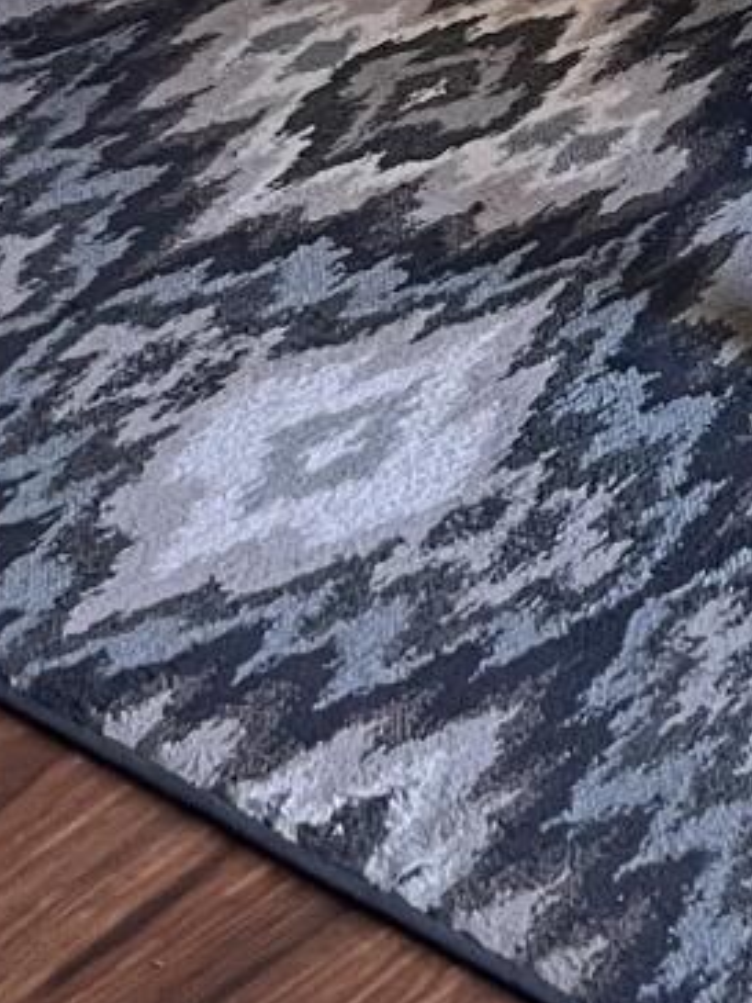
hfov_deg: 10.3
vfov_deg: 11.6
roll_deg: +0.5
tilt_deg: -8.0
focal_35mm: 143
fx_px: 4142
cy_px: -1331
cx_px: 749
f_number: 1.6
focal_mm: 5.1
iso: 80
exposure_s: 1/60
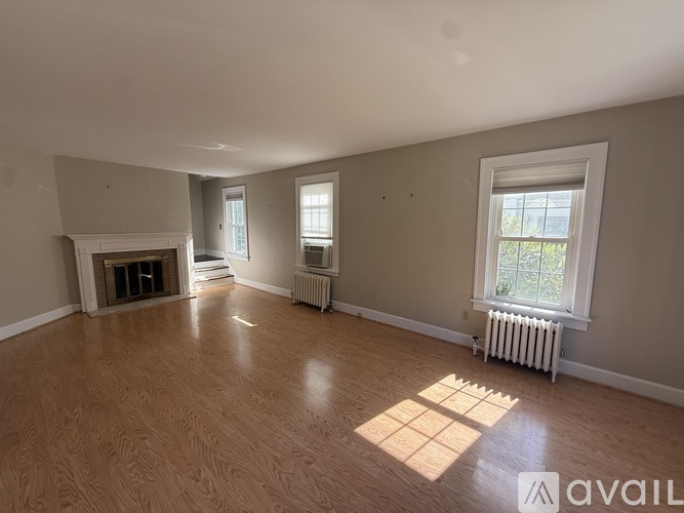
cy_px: 256
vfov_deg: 85.7
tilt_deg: -7.6
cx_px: 342
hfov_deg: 102.1
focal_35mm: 14
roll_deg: +0.0
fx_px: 277
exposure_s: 1/165
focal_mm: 2.22
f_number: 2.2
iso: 64
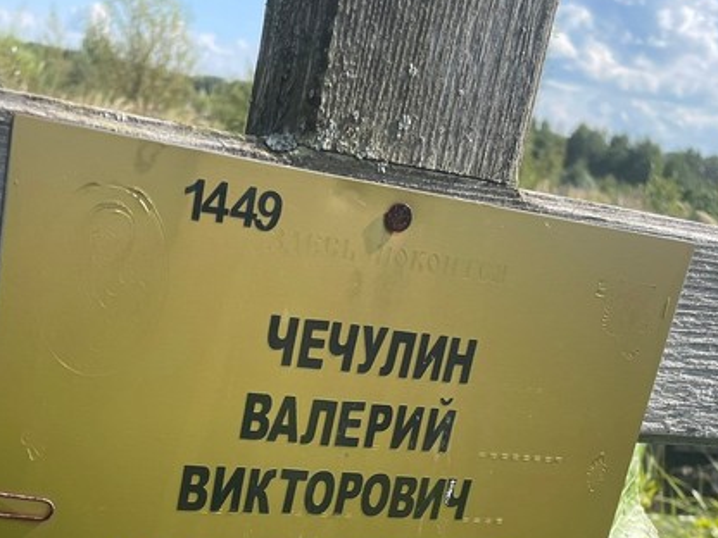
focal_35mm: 50
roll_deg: -6.3
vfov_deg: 27.9
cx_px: 214
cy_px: 495
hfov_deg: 37.6
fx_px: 1037
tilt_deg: -15.1
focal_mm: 4.2
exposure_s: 1/1742
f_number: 1.6
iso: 32
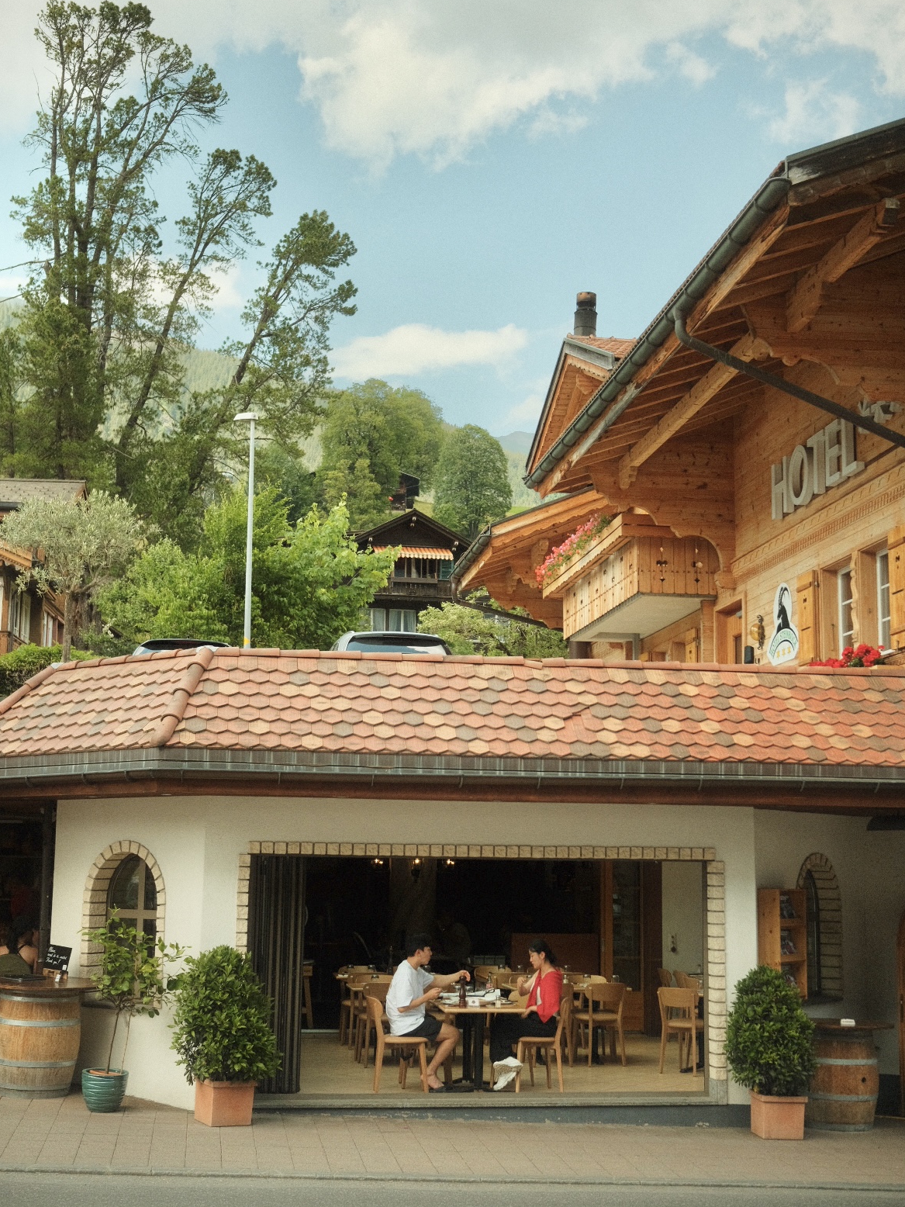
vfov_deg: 42.1
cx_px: 455
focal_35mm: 45
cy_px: 603
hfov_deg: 32.2
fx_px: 1569
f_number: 2.8
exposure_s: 1/3000
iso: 640
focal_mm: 27
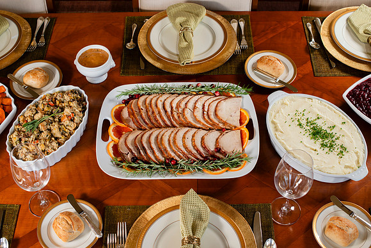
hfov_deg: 38.5
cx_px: 186
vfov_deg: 26.3
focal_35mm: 51
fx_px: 530
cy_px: 124
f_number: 7.1
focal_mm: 50
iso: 250
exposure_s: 1/100
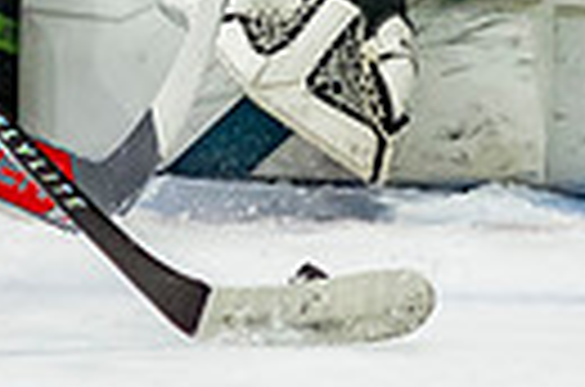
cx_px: -454
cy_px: -473
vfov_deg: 1.9
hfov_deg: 2.8
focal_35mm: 734
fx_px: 11898
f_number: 3.2
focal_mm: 100
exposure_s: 1/1000
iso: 1600
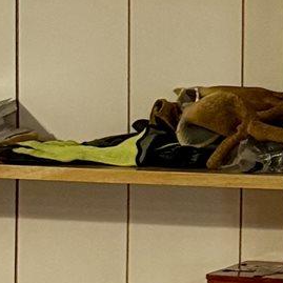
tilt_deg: -3.8
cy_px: 114
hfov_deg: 8.3
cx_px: 811
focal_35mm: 182
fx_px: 1683
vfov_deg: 9.6
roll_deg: -1.6
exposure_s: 1/60
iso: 320
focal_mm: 6.76
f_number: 1.78
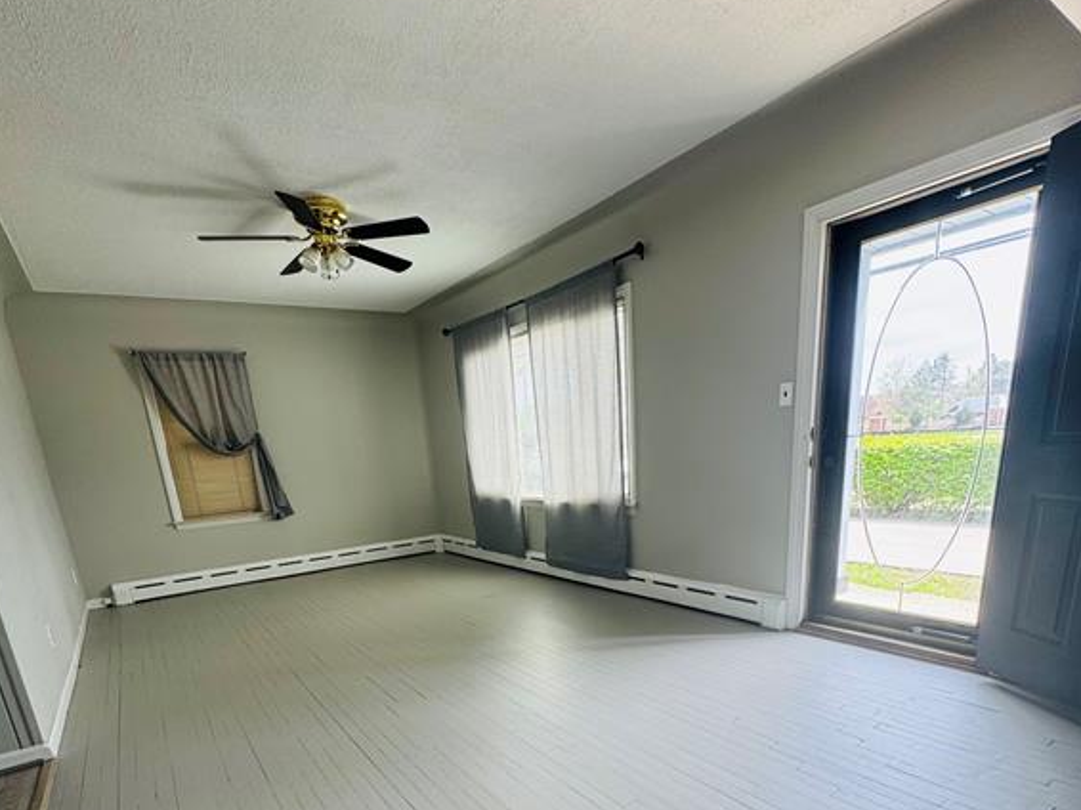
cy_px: 613
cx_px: 537
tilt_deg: -16.0
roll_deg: +4.7
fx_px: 593
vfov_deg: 64.3
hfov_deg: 84.7
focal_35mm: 19
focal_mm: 2.22
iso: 64
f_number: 2.2
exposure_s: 1/99
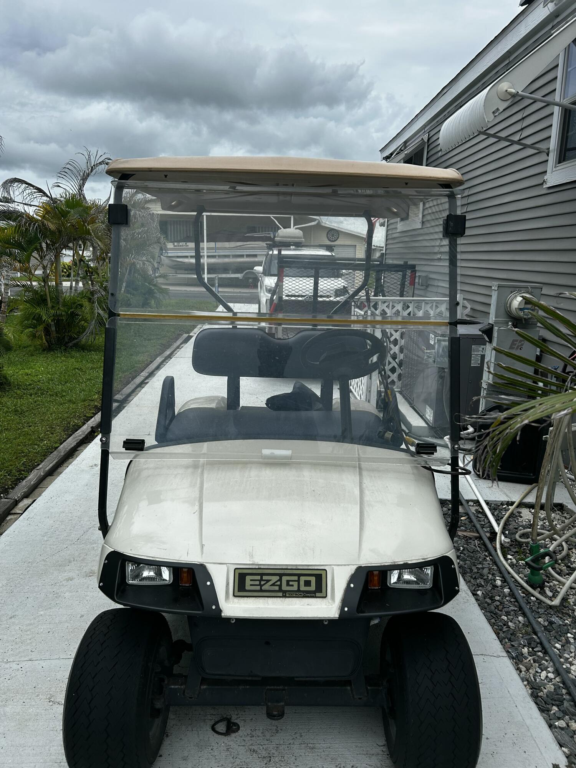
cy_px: 384
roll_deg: -1.8
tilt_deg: -12.6
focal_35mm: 26
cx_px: 288
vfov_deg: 67.3
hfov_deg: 53.1
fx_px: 577
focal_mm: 5.7
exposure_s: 1/5076
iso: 50
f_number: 1.5
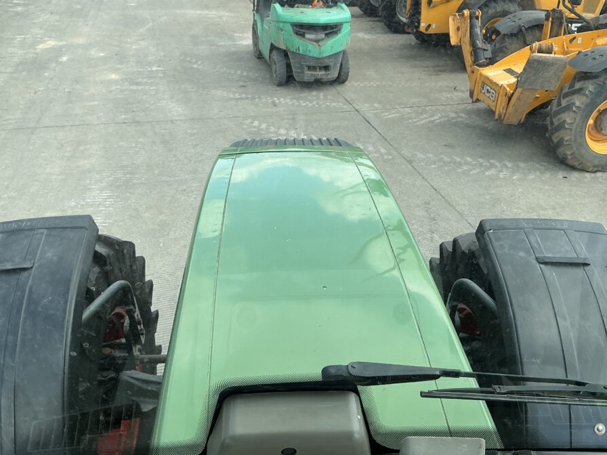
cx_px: 326
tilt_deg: -30.3
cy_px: 227
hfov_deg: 56.8
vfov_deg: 44.2
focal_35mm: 32
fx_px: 561
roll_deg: -4.9
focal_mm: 3
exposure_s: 1/397
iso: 25
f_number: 1.8
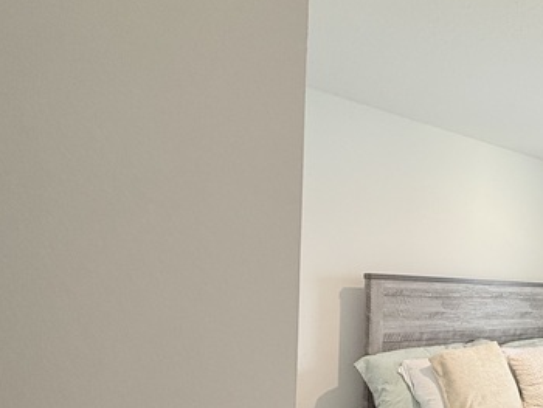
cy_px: 306
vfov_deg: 42.8
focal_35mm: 32
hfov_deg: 45.1
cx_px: 577
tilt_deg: -1.1
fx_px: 502
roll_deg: -2.3
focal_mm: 2.22
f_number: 2.2
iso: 250
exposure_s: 1/120
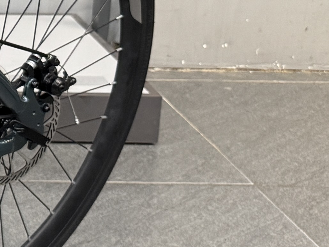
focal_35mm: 133
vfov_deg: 11.0
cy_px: -16
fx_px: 1264
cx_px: -462
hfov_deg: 12.0
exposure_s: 1/79
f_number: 1.78
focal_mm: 6.76
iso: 200
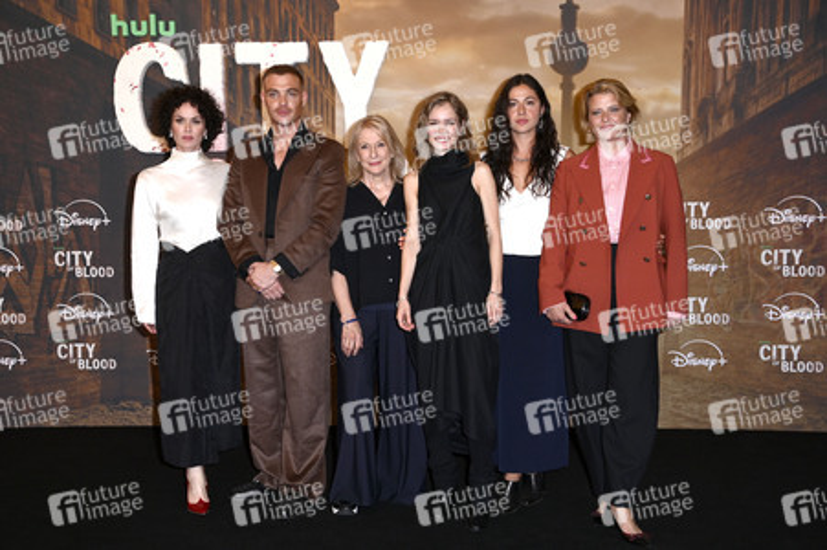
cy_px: 275
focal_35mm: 48
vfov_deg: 28.0
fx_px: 1102
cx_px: 414
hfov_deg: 41.1
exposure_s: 1/320
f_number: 5.6
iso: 800
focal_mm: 48
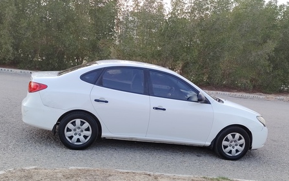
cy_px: 109
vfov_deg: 31.9
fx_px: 315
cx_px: 143
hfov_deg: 49.3
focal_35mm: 40
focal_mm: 5.25
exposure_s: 1/107
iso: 100
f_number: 1.75
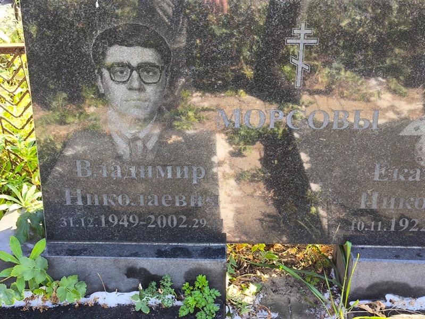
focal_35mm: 50
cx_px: 212
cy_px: 160
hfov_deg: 38.2
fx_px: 614
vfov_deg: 29.1
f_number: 1.7
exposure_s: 1/120
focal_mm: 4.71
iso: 80
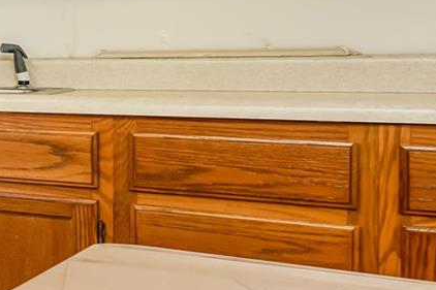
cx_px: -615
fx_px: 823
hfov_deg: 15.2
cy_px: 65
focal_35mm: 68
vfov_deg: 19.8
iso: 400
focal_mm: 14
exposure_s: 1/200
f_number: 5.6
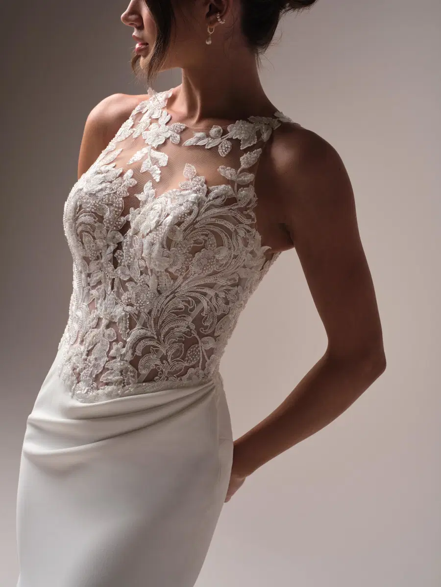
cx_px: 220
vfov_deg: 33.2
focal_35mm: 58
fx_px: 985
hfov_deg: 25.2
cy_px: 294
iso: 640
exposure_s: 1/125
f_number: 11
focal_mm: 73.5
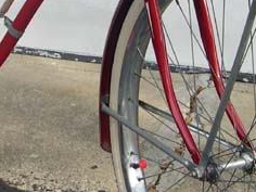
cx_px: 25
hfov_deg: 15.1
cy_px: -10
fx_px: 954
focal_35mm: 129
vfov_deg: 11.4
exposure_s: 1/475
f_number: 2.8
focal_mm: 8
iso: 100
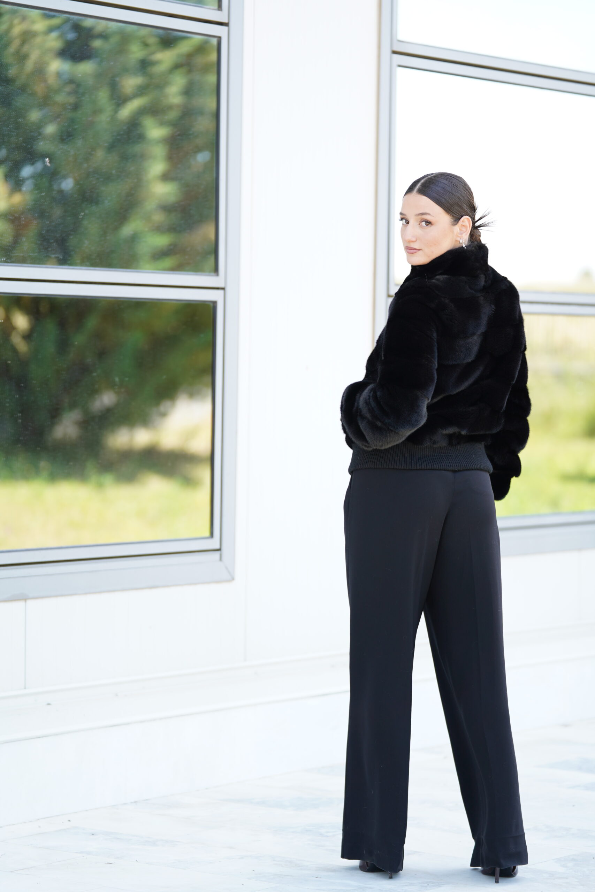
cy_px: 446
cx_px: 298
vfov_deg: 17.3
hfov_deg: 11.6
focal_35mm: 118
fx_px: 2925
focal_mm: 118
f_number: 2.8
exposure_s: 1/250
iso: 200
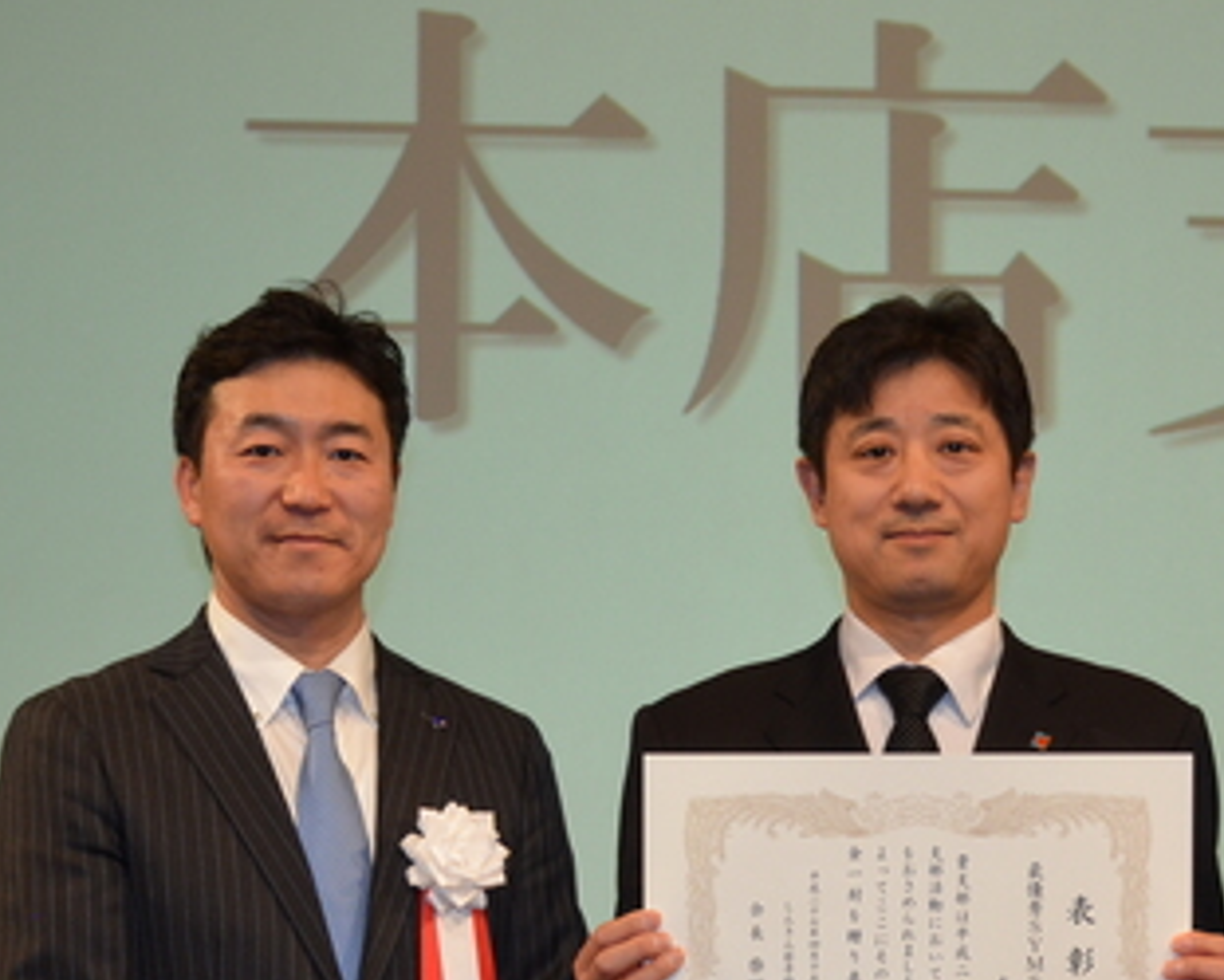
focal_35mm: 104
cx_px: 897
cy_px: 825
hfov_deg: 18.3
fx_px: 3769
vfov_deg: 14.7
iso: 800
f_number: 7.1
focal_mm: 36
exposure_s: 1/80
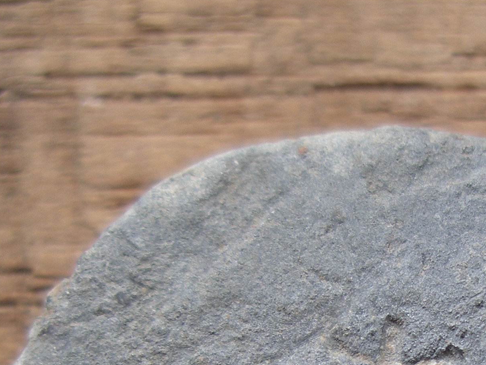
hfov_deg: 20.8
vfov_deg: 15.3
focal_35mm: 93
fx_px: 1306
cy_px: 447
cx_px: 407
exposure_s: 1/50
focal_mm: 7.8
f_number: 2.8
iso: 80
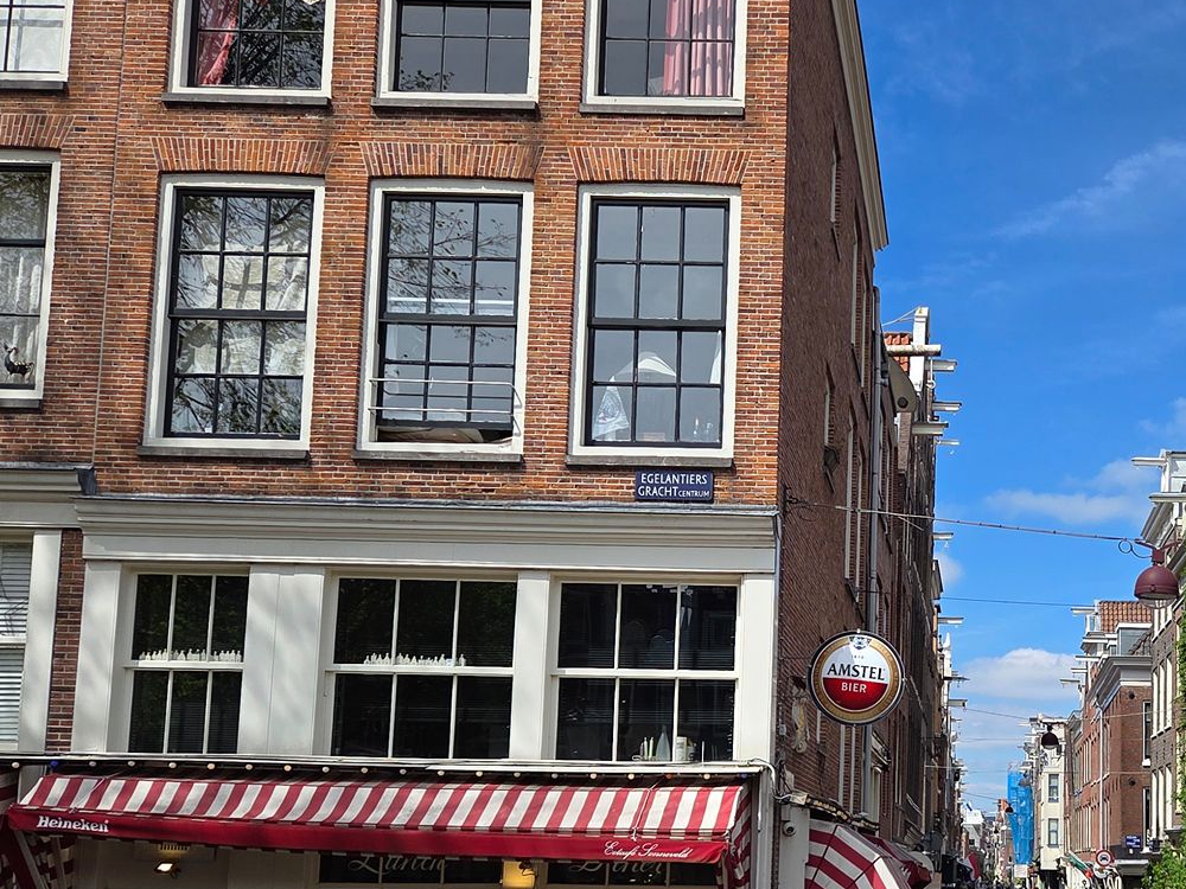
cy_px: 667
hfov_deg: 39.2
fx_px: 1576
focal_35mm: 46
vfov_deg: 31.0
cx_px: 996
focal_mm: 5.4
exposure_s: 1/5261
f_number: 1.8
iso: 80
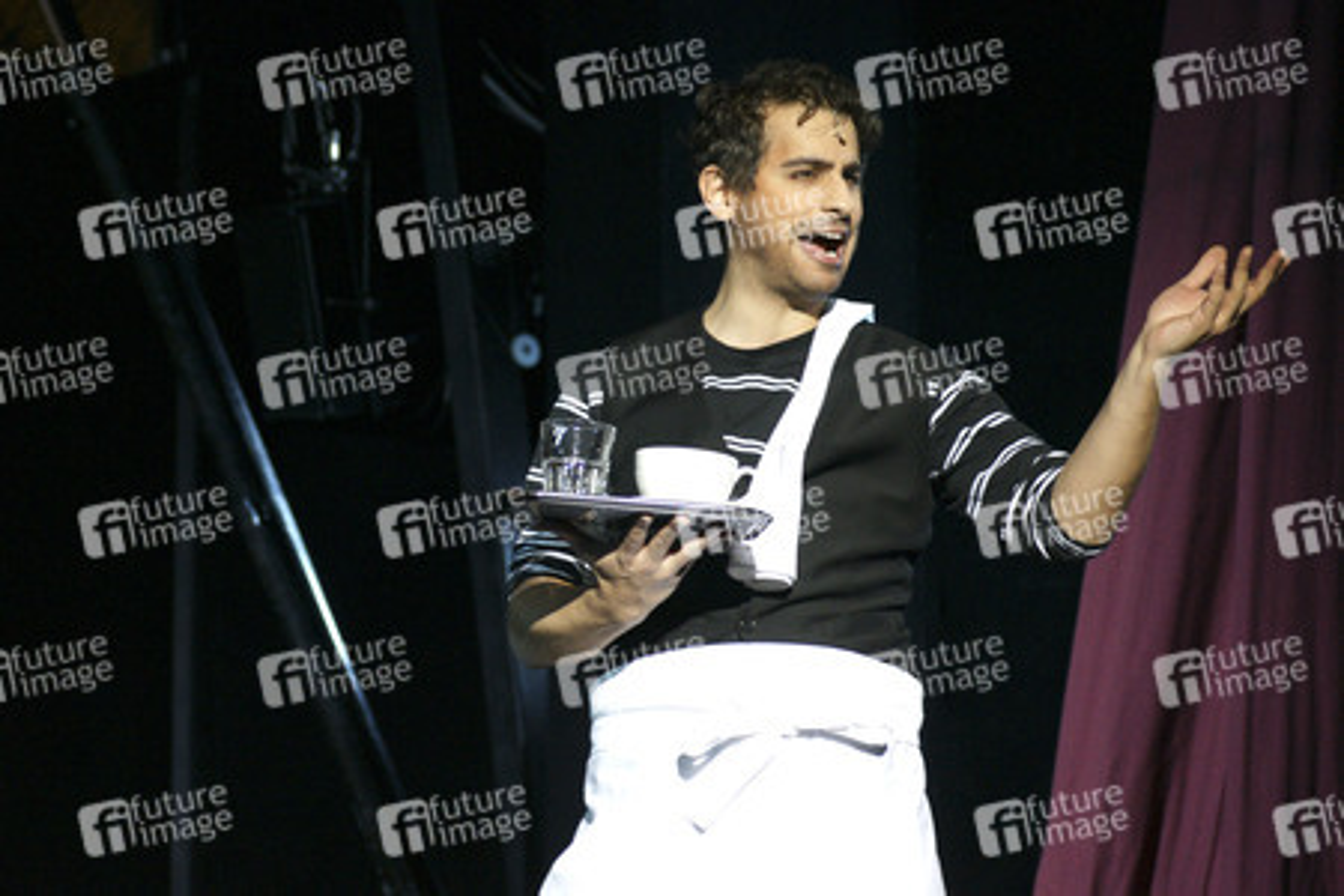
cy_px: 448
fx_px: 7559
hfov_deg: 10.2
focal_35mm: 202
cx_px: 672
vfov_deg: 6.8
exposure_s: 1/125
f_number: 5.6
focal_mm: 135
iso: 1250
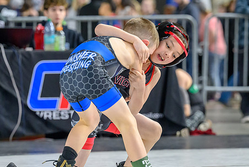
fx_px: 1807
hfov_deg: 7.9
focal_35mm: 261
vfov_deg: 5.3
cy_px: 101
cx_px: 115
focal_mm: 165
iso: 7200
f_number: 4.5
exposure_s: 1/640
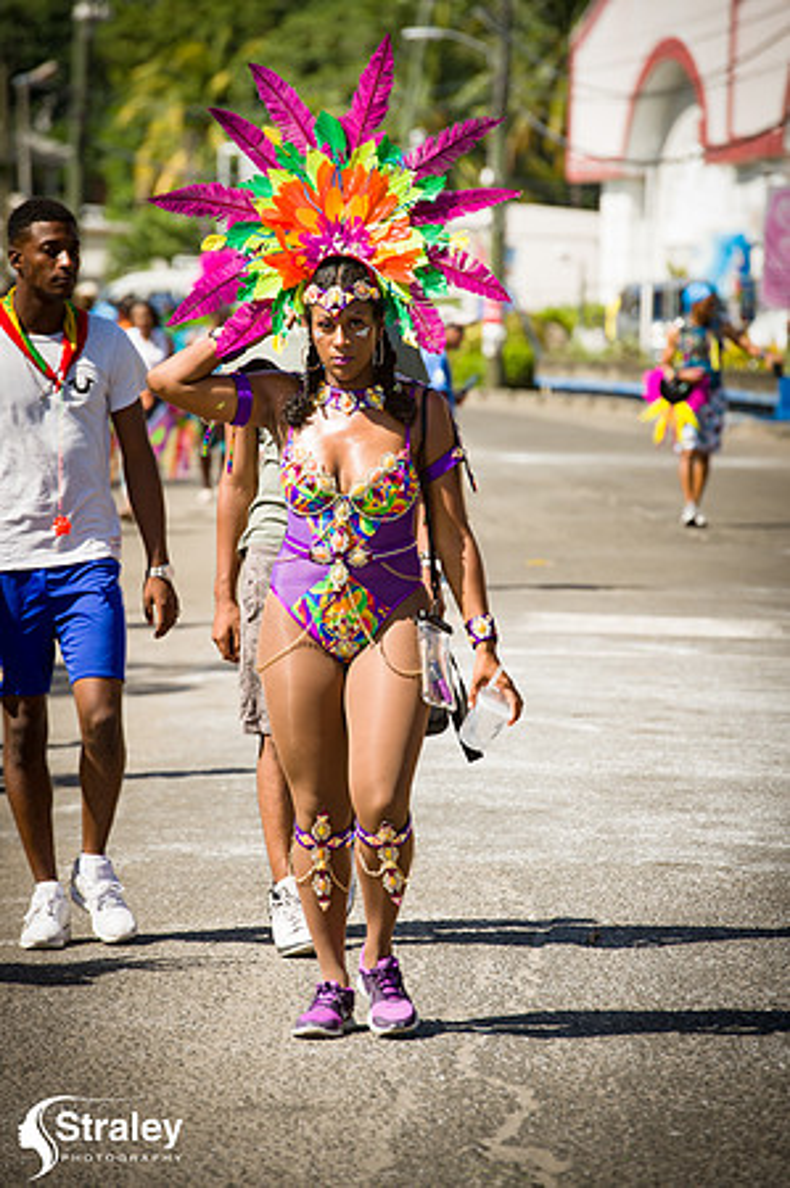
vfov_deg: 10.8
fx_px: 6268
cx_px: 395
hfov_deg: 7.2
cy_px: 594
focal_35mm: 190
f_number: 7.1
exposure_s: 1/250
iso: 100
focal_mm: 190
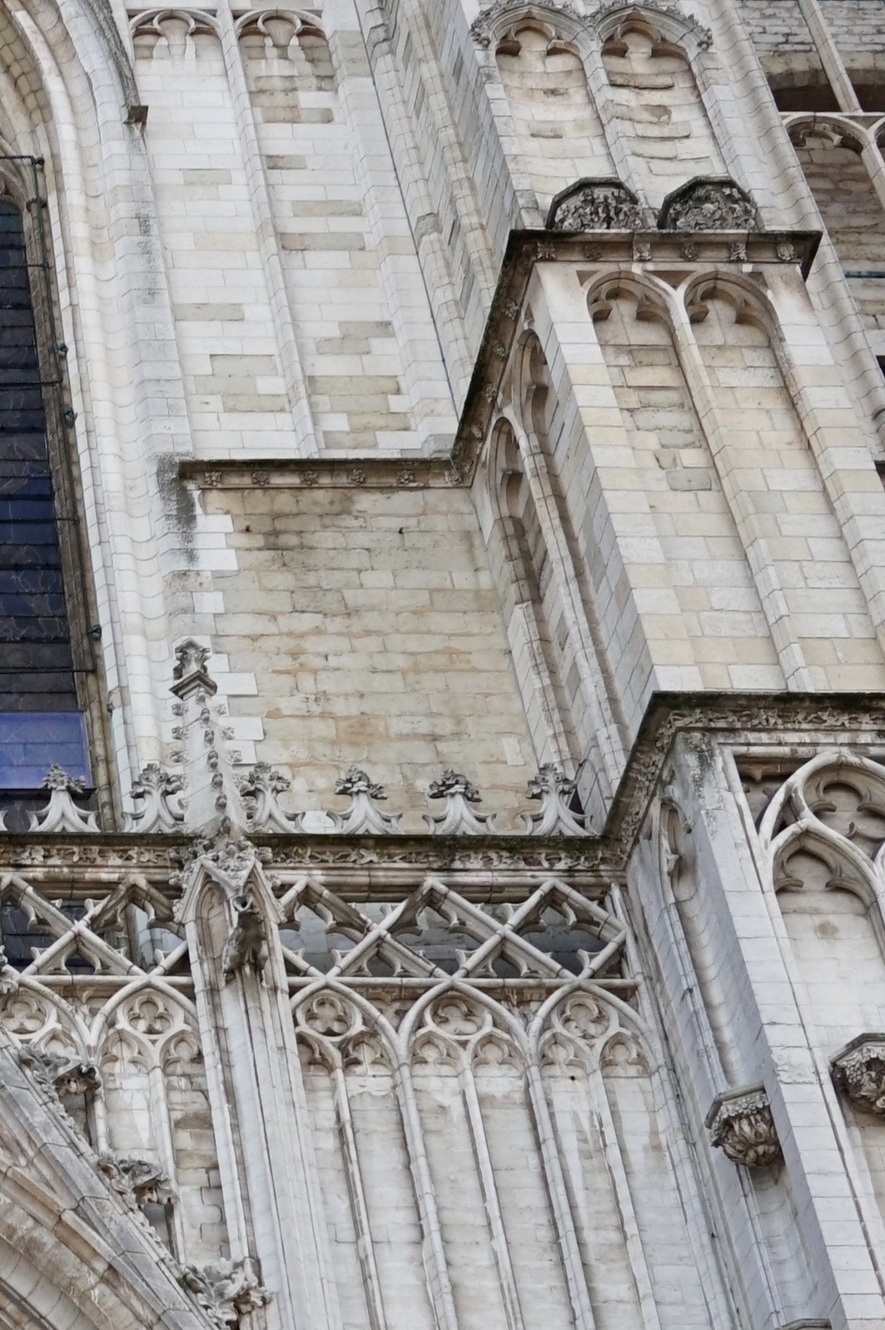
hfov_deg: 15.6
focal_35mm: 82
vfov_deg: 24.7
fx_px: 3027
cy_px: 888
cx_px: -341
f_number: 8
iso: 100
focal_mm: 16
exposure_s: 1/80
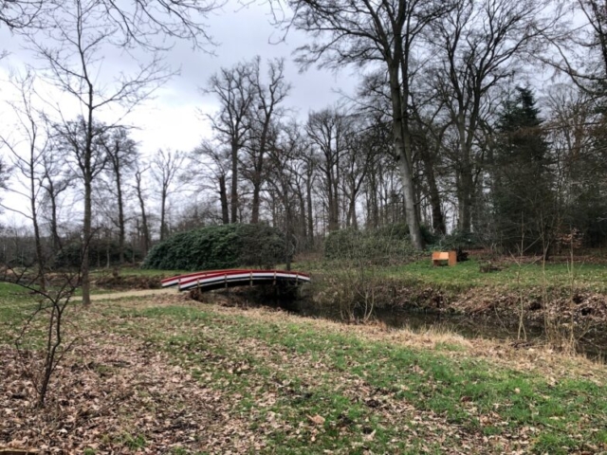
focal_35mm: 28
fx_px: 491
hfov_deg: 63.4
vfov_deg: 49.7
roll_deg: +1.6
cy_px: 228
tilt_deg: +3.2
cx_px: 304
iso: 64
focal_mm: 4
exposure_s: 1/120
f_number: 1.8
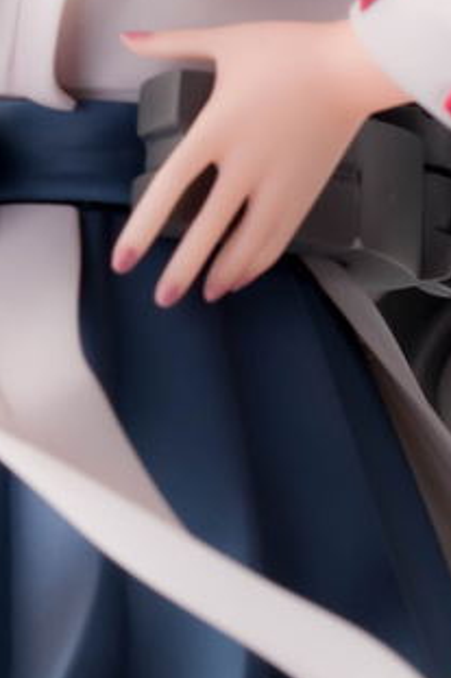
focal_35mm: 319
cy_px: -28
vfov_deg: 6.4
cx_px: 137
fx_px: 5999
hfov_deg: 4.3
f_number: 8
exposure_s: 1/125
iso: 200
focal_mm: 55
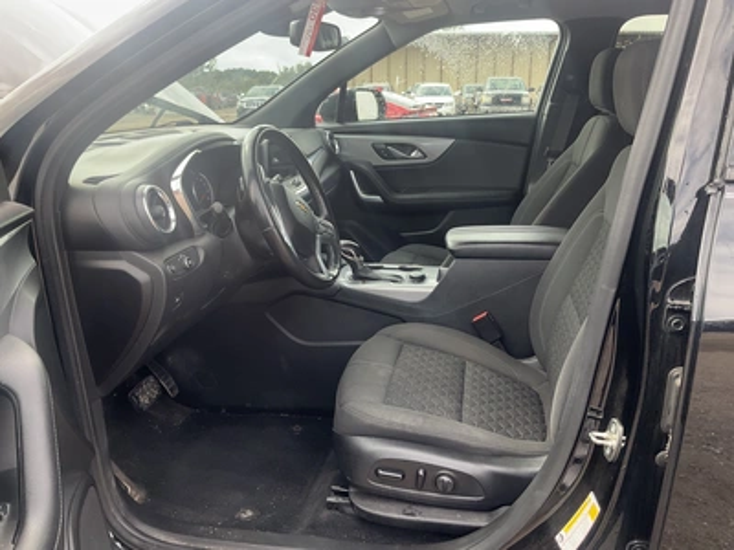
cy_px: 275
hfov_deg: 61.7
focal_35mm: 29
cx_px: 367
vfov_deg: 48.2
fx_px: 615
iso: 20
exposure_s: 1/146
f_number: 1.8
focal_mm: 3
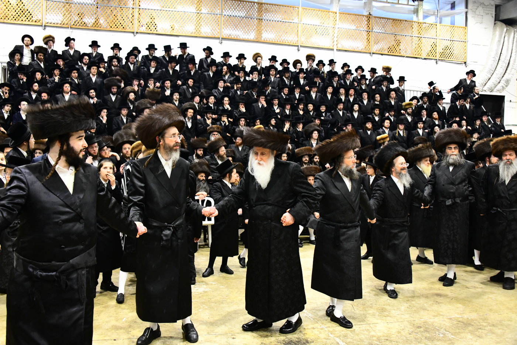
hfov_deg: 58.7
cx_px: 258
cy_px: 172
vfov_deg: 41.1
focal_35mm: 32
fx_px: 459
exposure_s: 1/200
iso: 5000
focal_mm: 32
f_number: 5.6
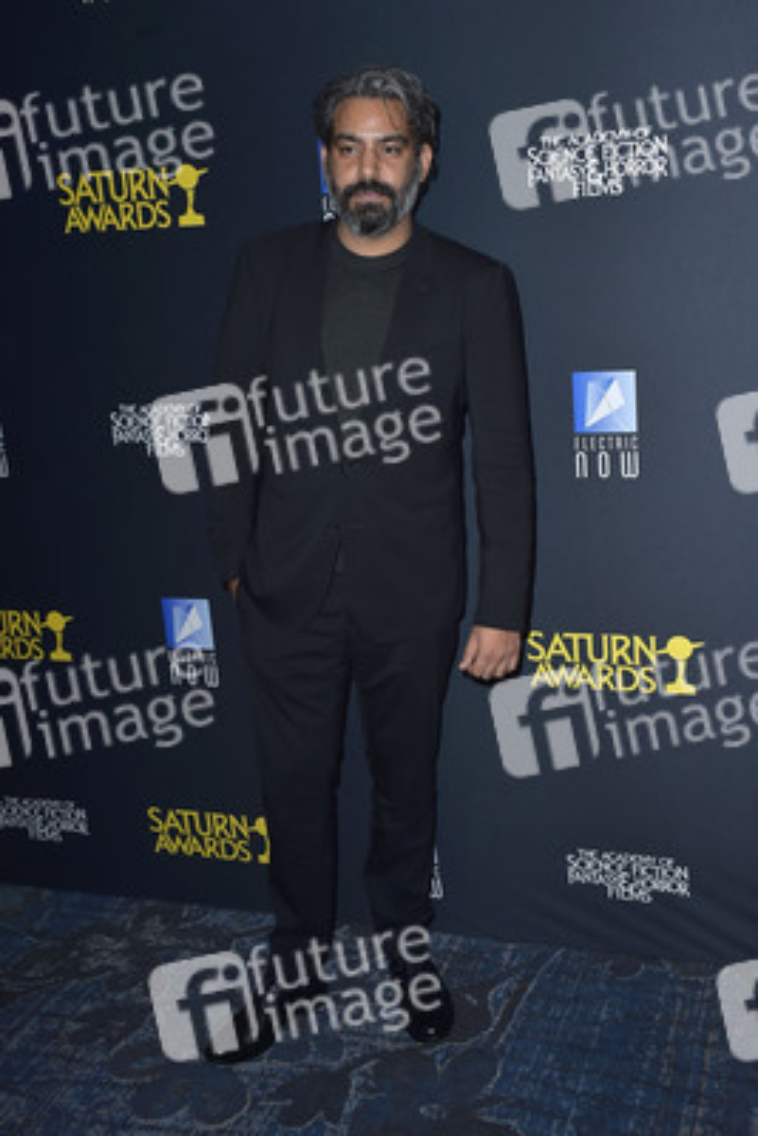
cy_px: 568
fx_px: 1136
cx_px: 379
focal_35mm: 36
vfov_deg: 53.1
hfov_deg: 36.9
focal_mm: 36
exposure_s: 1/250
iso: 250
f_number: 6.3
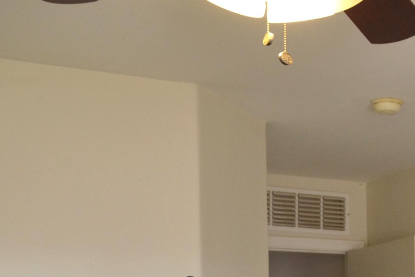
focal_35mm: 91
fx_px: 1049
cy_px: 415
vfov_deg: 14.1
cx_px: 525
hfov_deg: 20.6
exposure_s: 1/80
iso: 400
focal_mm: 20
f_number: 4.5
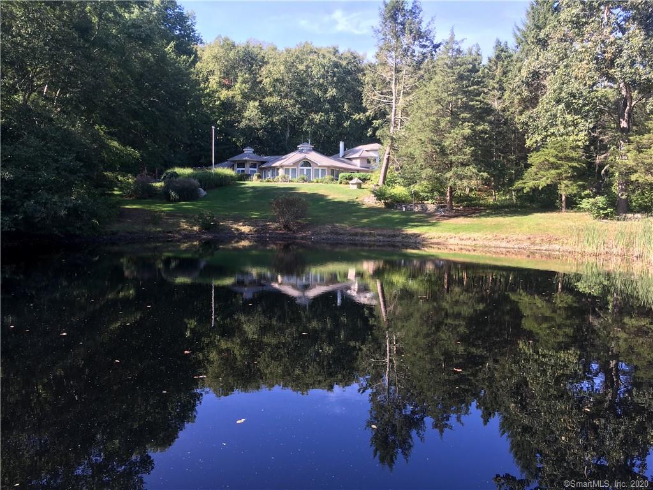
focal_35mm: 29
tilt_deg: -4.4
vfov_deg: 48.2
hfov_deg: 61.7
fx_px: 547
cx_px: 326
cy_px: 245
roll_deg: +0.7
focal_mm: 4.15
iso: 25
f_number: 2.2
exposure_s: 1/236
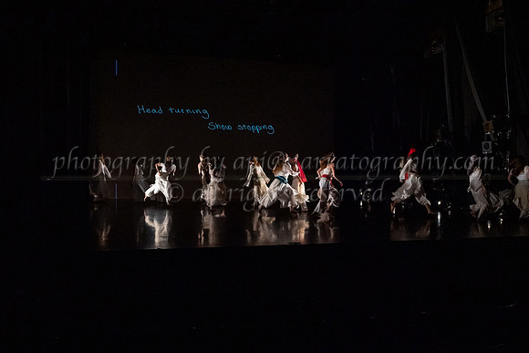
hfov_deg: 65.5
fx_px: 412
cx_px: 264
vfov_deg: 46.4
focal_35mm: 28
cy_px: 176
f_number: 3.5
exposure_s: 1/400
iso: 4000
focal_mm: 28
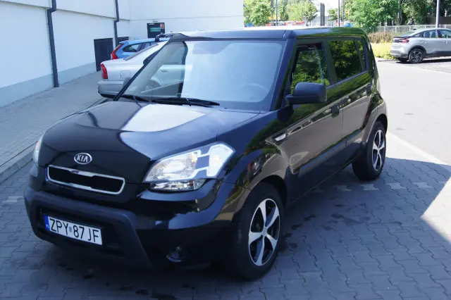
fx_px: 488
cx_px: 226
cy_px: 150
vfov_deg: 34.2
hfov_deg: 49.6
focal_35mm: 39
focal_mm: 26
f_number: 7.1
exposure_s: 1/60
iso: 100
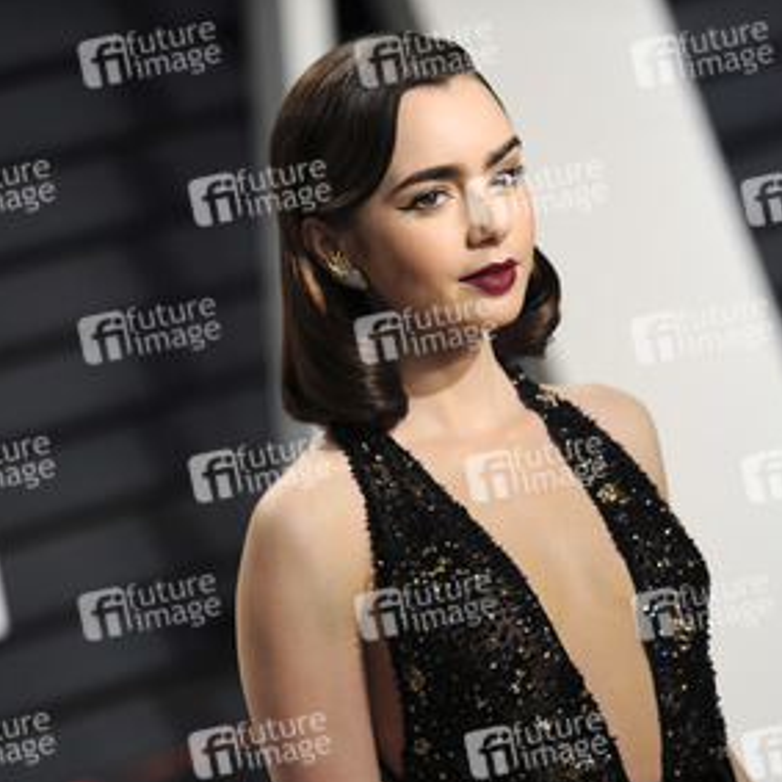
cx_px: 461
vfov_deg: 6.5
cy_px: 401
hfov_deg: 6.5
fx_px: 6901
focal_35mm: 270
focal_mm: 200
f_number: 3.5
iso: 1000
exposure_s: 1/500
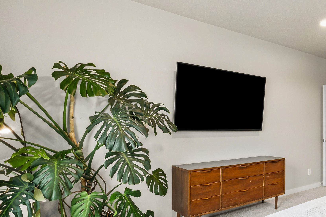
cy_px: 130
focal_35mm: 28
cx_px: 271
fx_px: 254
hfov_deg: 59.2
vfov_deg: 46.1
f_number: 8
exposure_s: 1/10
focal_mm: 10
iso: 250
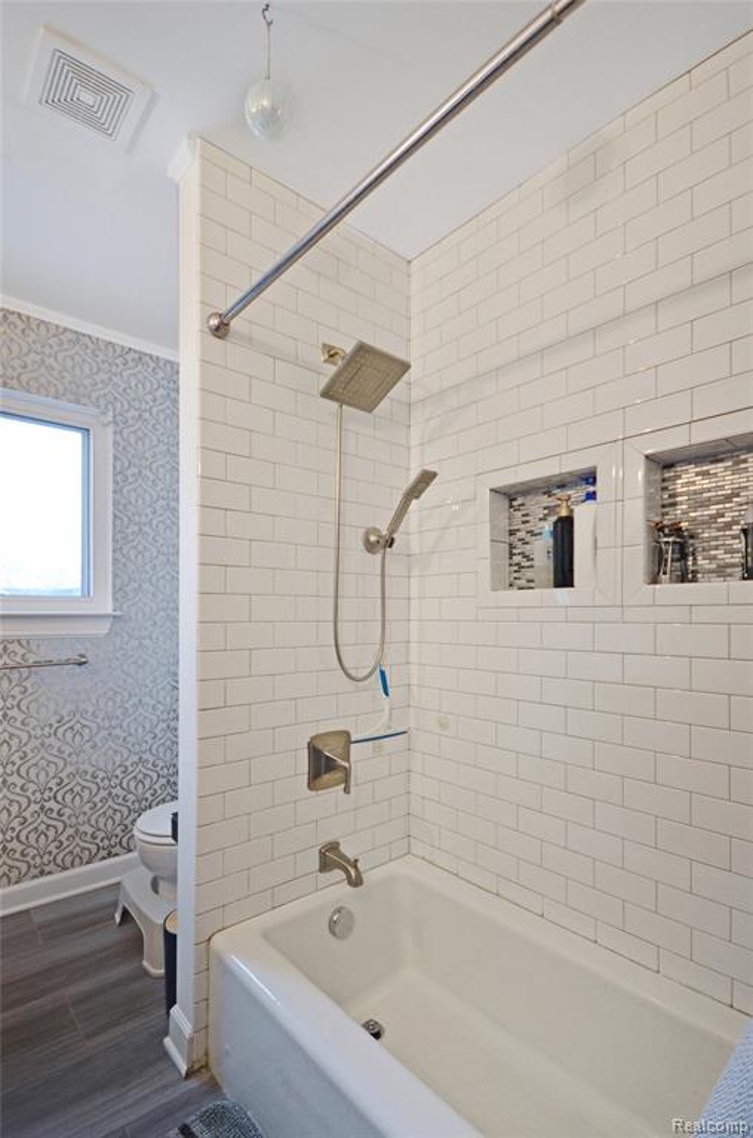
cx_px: 376
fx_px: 473
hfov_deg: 77.0
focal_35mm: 15
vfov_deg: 100.5
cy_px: 569
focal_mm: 10
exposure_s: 1/60
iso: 640
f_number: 4
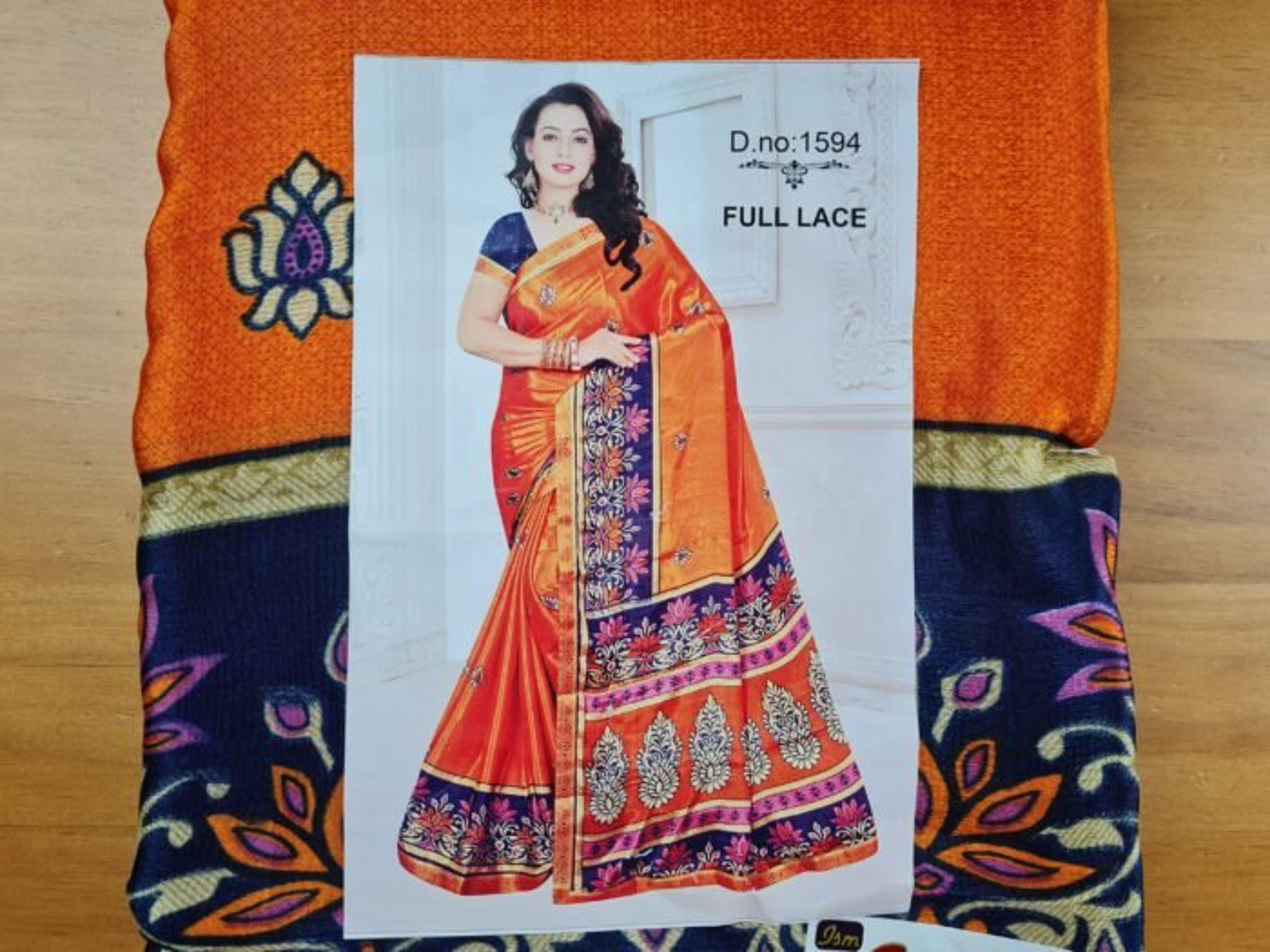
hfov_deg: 67.3
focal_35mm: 26
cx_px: 635
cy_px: 476
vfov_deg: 53.1
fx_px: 954
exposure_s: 1/149
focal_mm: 5.4
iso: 50
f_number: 1.8
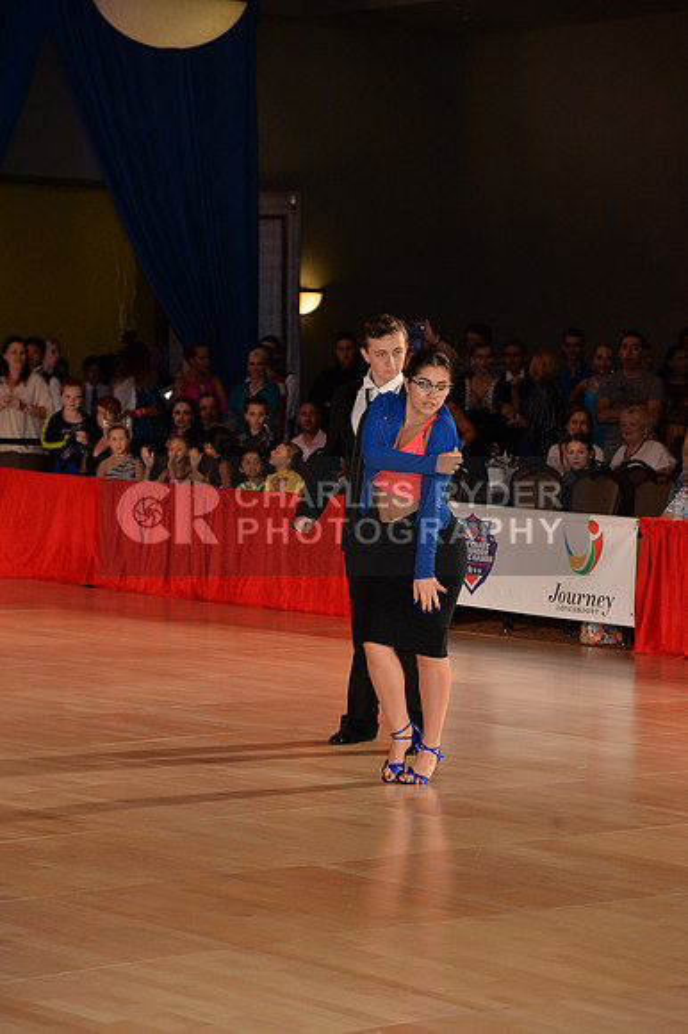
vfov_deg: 17.1
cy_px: 517
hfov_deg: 11.4
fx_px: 3444
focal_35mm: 120
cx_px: 344
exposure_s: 1/200
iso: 1600
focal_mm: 120
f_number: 5
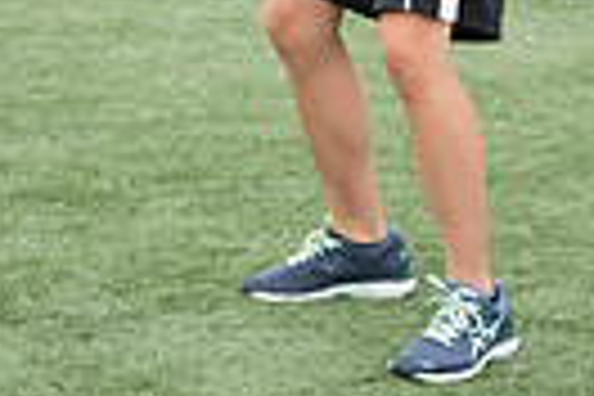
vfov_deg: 6.0
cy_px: -218
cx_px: 324
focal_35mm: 228
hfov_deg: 9.0
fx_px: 3762
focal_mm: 52
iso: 400
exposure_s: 1/400
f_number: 2.8
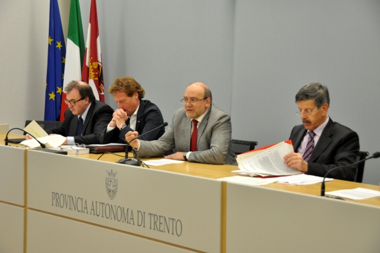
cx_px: 190
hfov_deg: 29.3
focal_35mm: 69
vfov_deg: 19.7
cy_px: 126
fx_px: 728
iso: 1600
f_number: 4.5
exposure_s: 1/100
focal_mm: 46
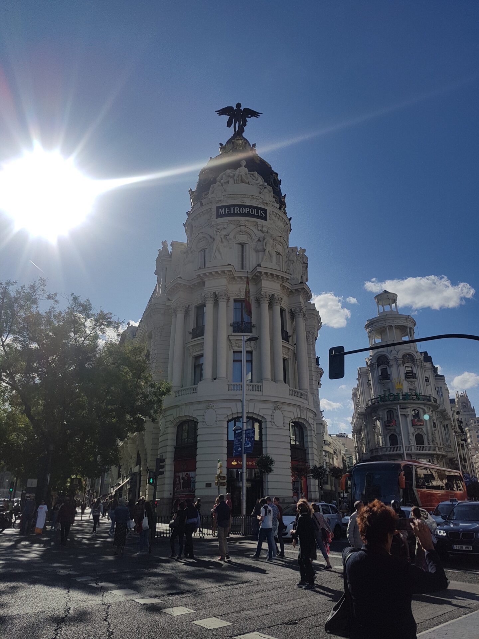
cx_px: 240
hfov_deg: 53.1
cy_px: 320
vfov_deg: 67.3
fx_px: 480
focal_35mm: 26
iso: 50
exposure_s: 1/15936
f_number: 1.7
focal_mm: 4.2
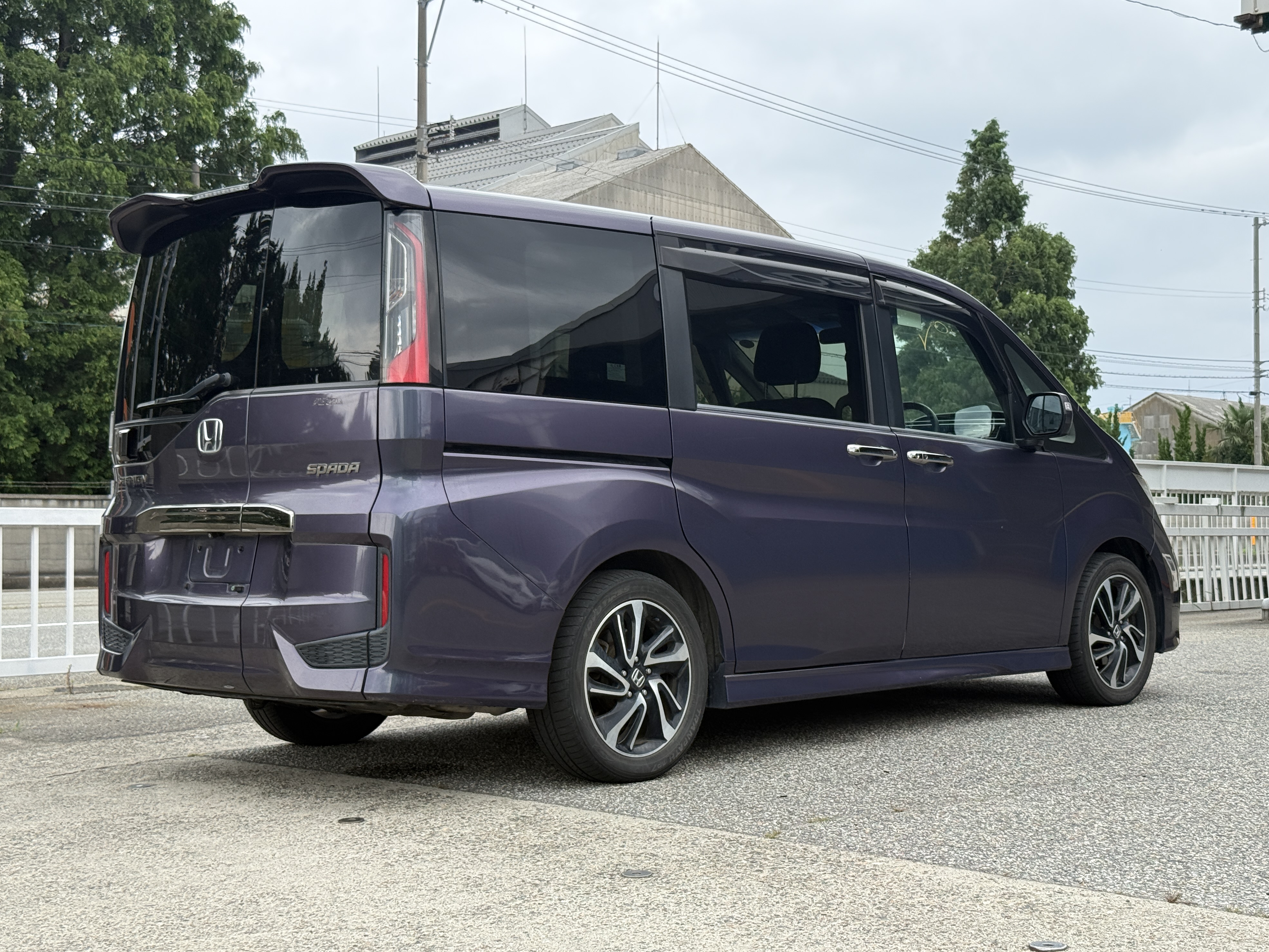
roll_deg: -0.2
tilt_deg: +2.1
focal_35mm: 49
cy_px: 475
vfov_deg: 29.7
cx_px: 643
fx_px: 1796
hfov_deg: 38.9
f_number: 1.78
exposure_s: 1/1377
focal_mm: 6.76
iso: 100
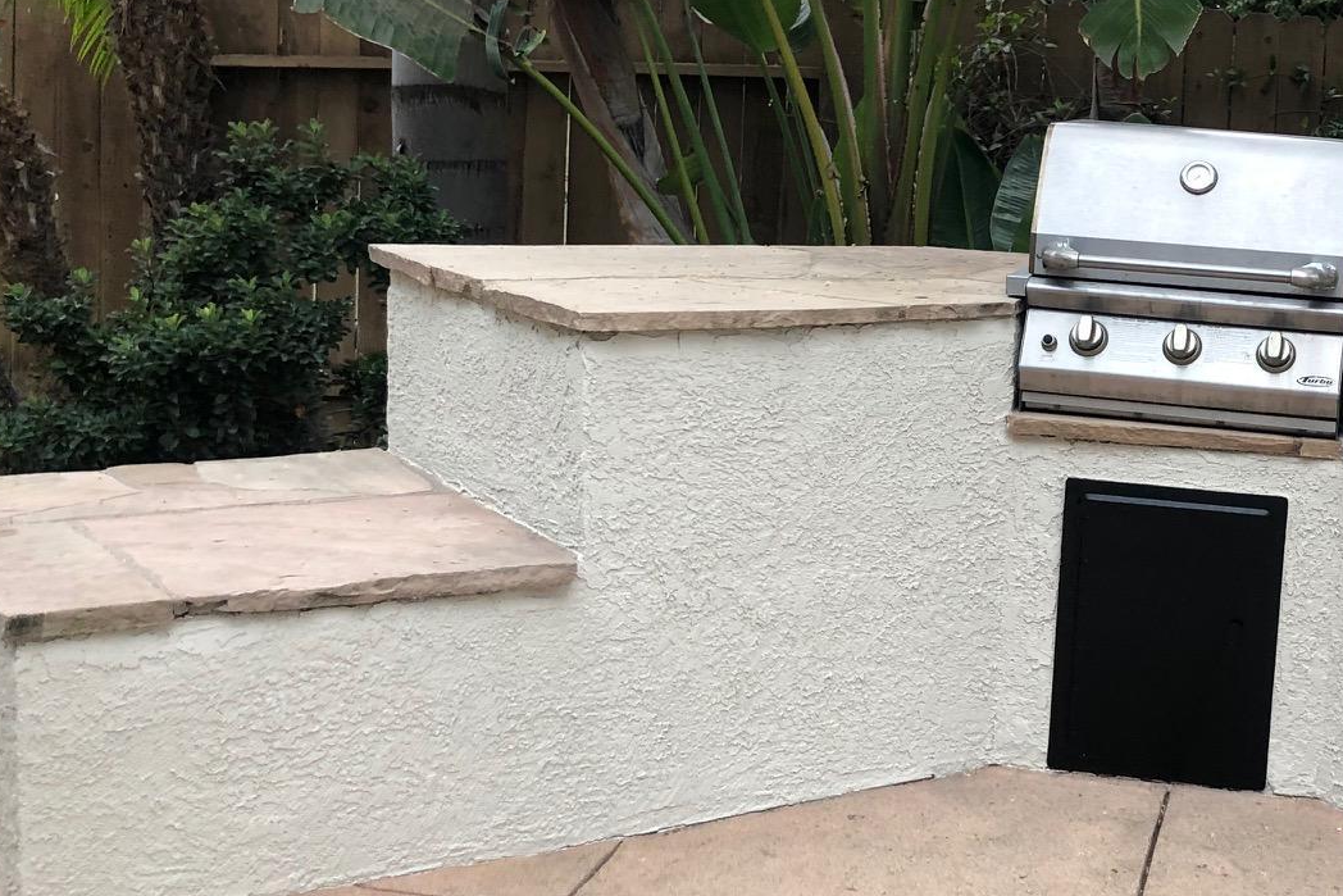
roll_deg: -4.2
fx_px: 2089
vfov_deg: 24.2
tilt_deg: -10.3
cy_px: 429
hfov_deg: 33.8
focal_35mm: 56
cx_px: 1192
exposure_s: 1/30
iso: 20
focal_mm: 3.99
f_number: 1.8
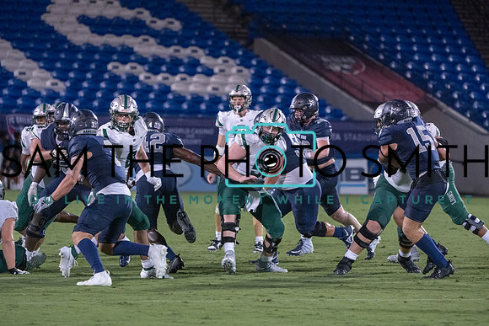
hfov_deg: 6.9
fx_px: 4035
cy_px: 163
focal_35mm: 297
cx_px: 244
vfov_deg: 4.6
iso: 8000
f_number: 5.6
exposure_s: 1/1000
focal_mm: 297
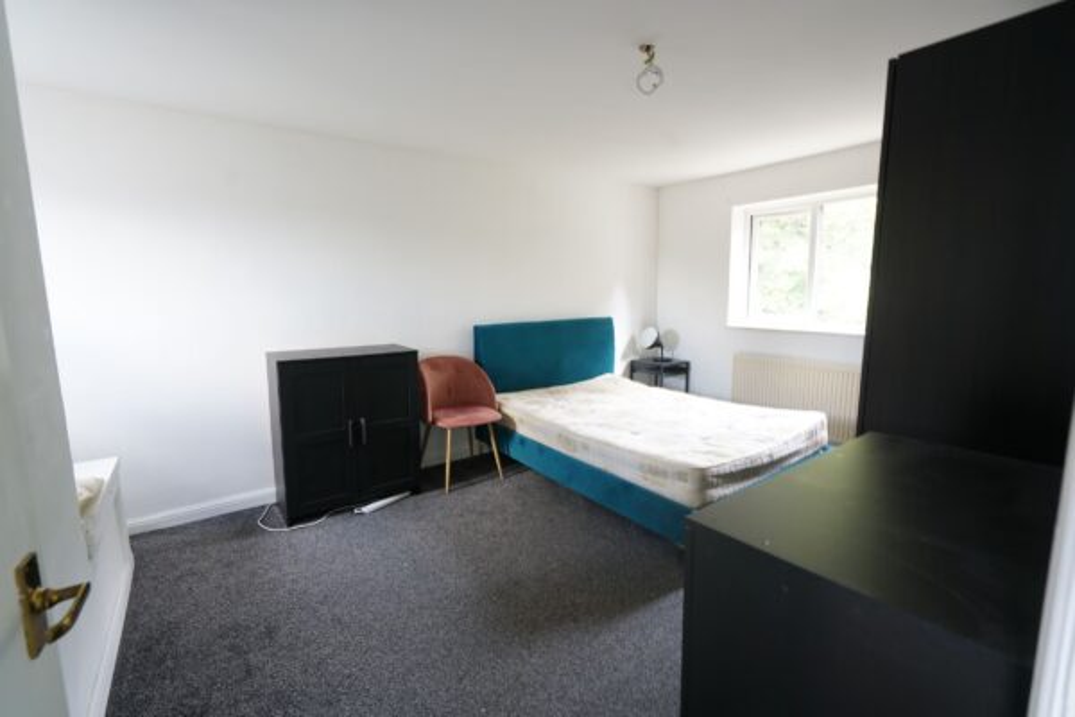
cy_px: 358
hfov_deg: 96.7
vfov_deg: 73.7
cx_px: 538
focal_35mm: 16
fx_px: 478
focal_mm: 16
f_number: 5
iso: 500
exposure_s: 1/13
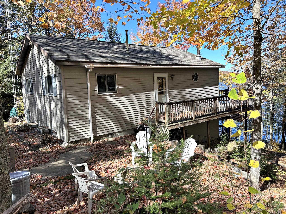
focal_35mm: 26
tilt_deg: -5.7
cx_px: 143
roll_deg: +2.6
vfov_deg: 53.1
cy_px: 107
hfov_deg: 67.3
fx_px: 215
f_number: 1.5
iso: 50
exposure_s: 1/1669
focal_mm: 5.7
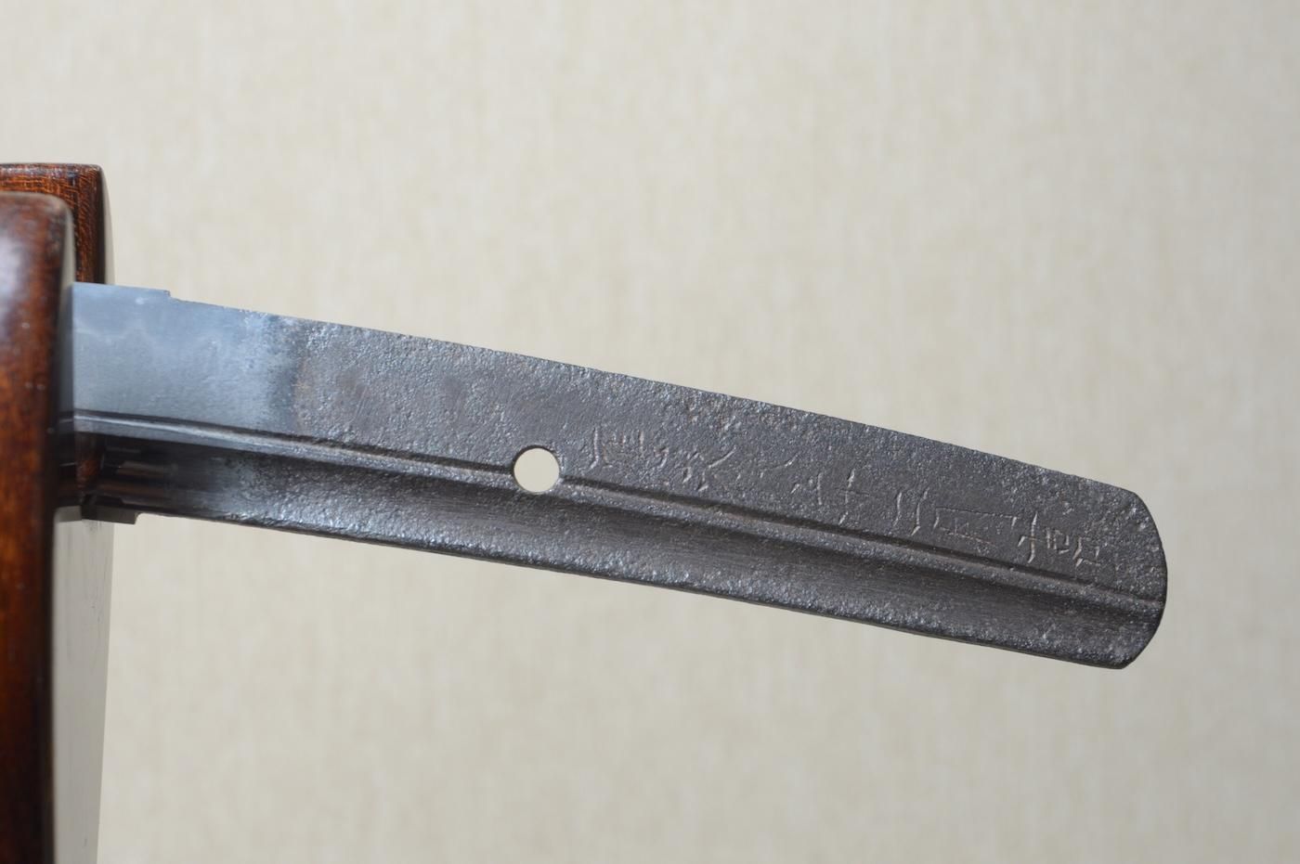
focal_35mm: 105
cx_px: 650
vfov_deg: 13.0
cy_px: 432
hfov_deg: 19.5
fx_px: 3788
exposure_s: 1/1.6
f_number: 11
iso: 400
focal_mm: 70
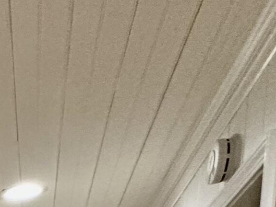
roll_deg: -1.7
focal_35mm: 73
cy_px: 441
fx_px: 582
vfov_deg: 15.3
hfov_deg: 14.6
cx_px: -407
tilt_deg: -3.3
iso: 250
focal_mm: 2.22
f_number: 2.2
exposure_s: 1/120
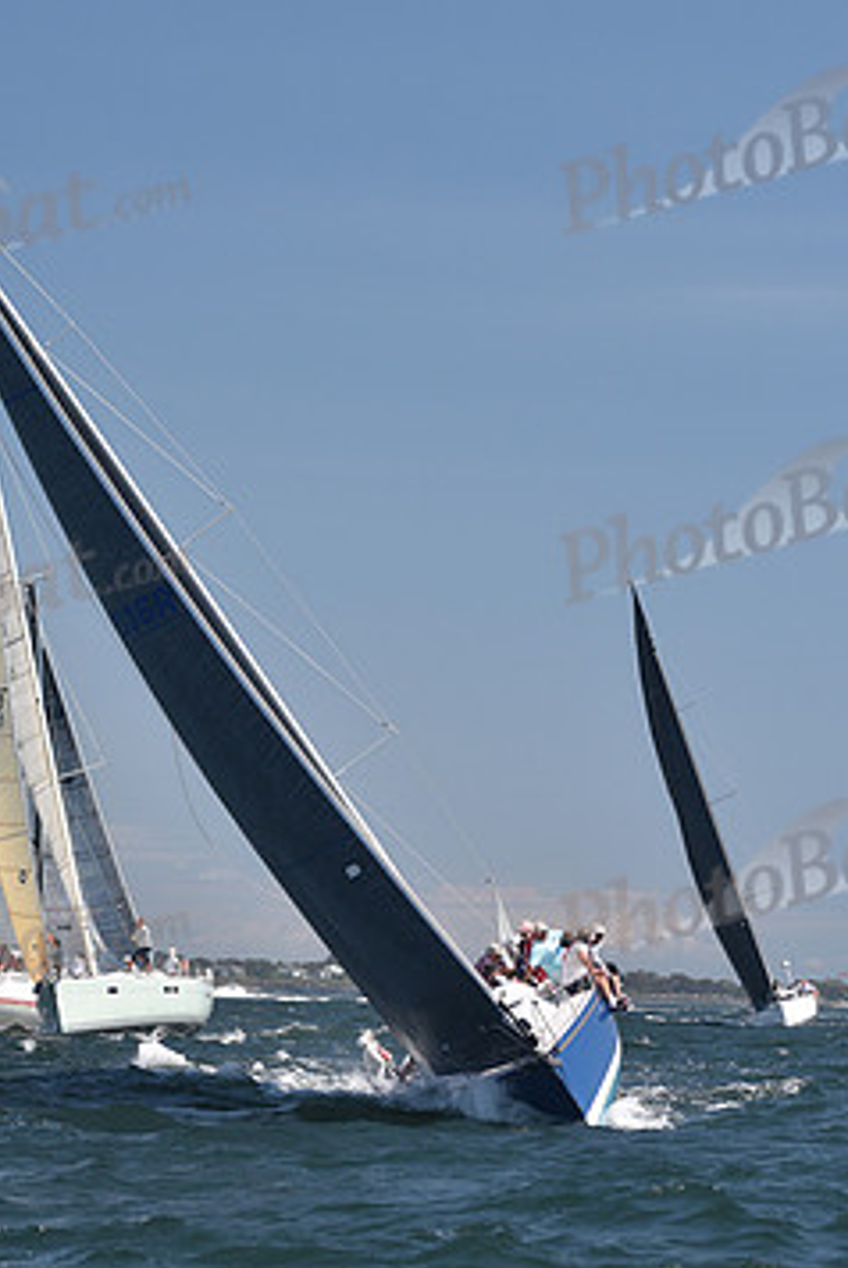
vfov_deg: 16.1
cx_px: 376
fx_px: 4478
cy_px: 378
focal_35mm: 127
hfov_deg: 10.8
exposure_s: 1/1000
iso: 250
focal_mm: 78
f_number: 4.5
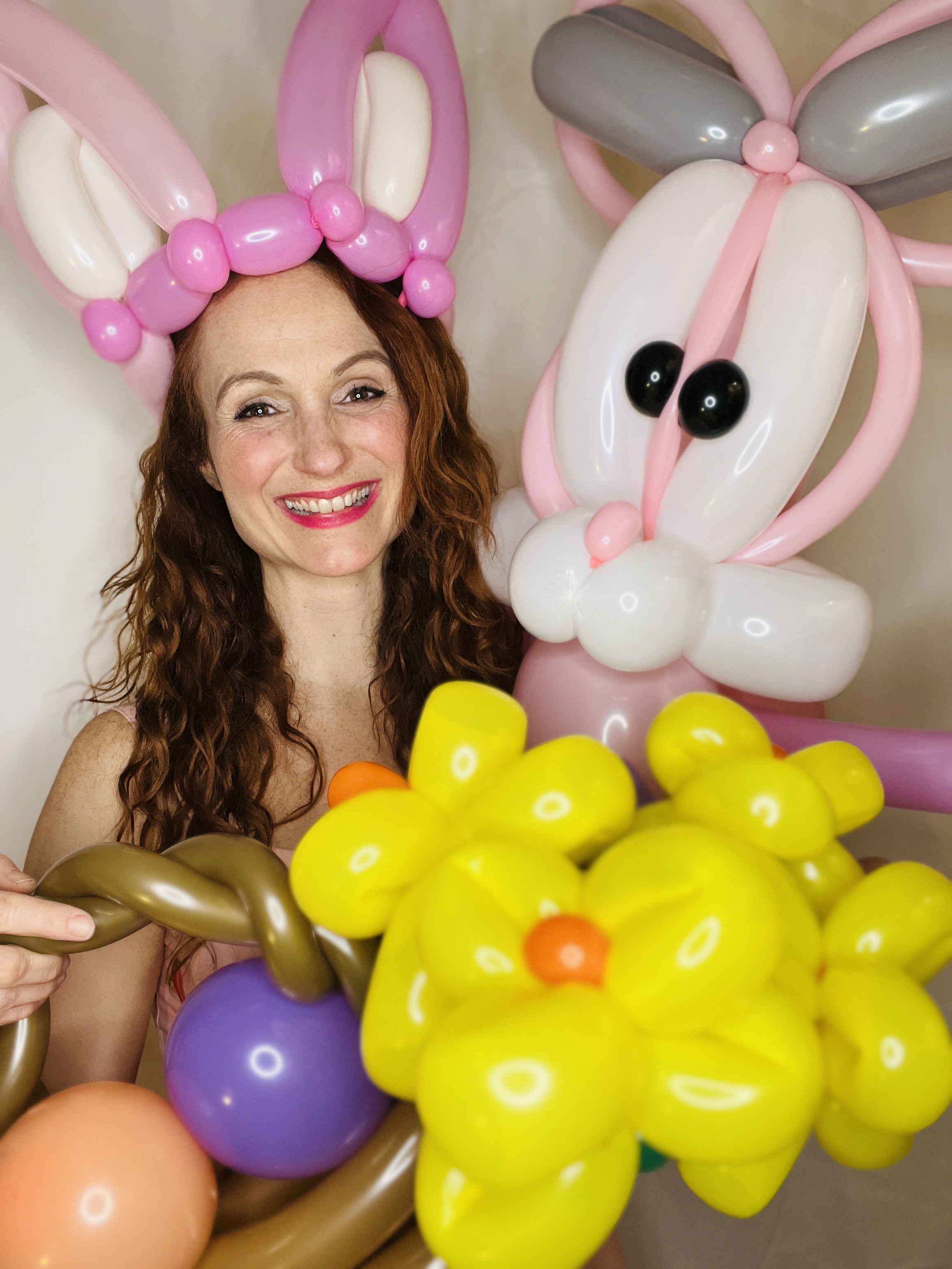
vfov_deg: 60.0
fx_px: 1100
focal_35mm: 30
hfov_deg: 46.8
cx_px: 476
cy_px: 634
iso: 200
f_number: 2.2
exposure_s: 1/50
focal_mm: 2.71
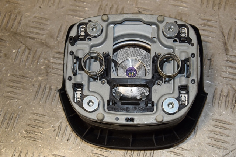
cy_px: 78
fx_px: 442
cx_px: 118
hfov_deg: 29.9
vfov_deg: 20.1
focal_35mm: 68
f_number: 9
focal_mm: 45
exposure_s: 1/200
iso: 800
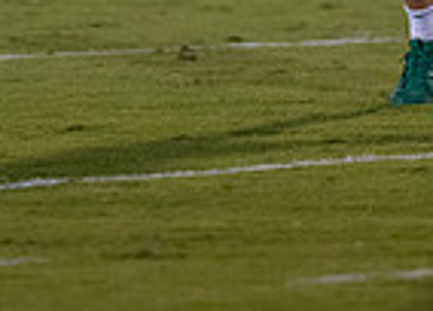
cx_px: 518
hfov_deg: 1.7
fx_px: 14995
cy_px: -431
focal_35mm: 1217
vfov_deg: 1.2
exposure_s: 1/1250
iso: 1600
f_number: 2.8
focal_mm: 200
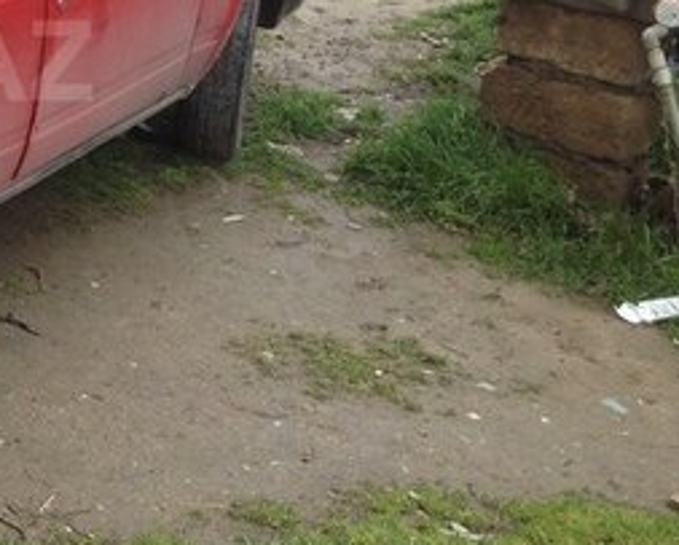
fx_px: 1791
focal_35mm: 89
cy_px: 60
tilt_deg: -16.7
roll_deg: -3.4
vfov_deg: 17.1
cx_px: -182
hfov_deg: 19.9
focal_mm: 4.28
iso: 50
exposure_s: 1/201
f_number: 2.4
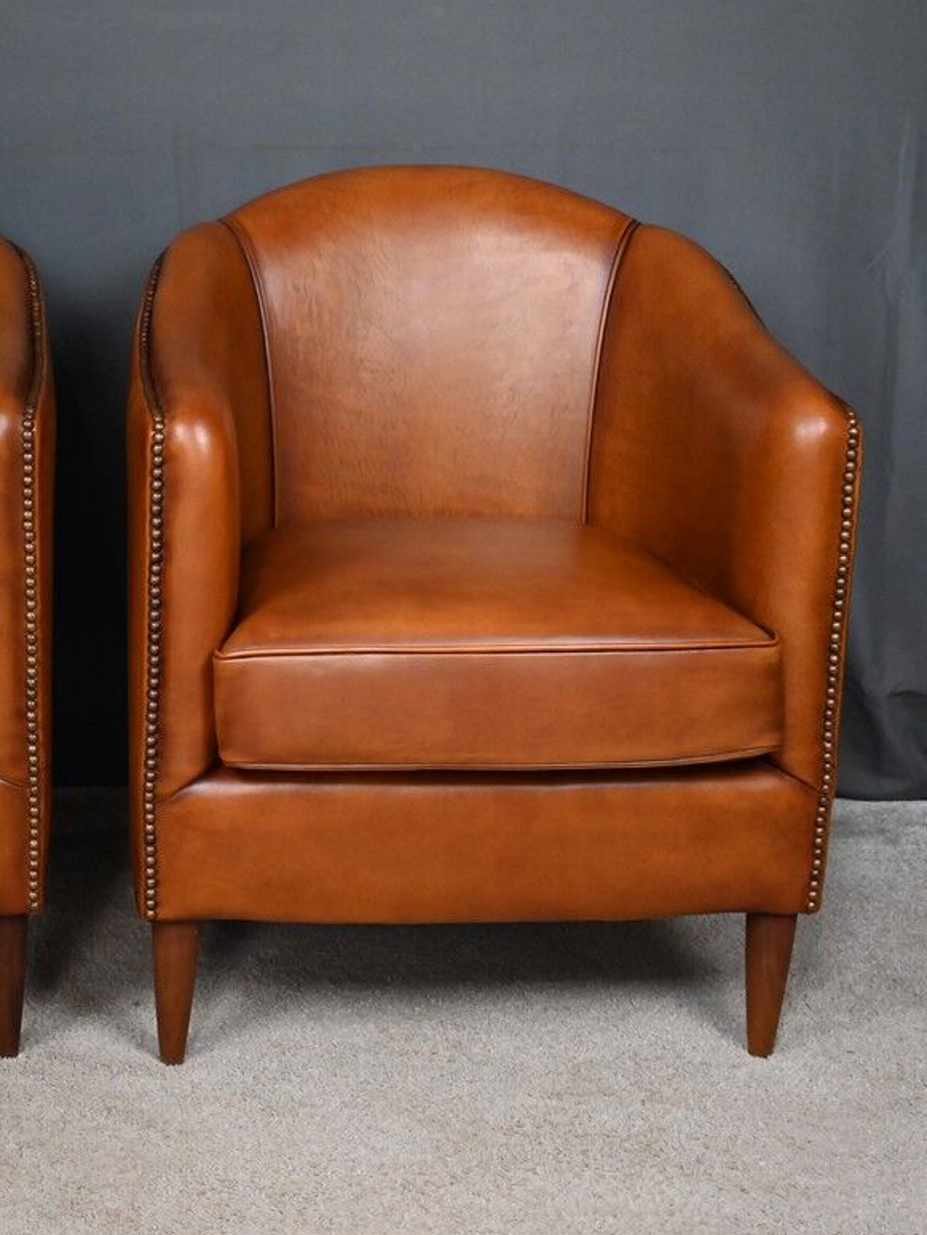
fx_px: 2391
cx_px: 86
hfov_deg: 21.4
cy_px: 605
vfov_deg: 29.0
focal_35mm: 67
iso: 5000
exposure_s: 1/125
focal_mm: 45
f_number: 6
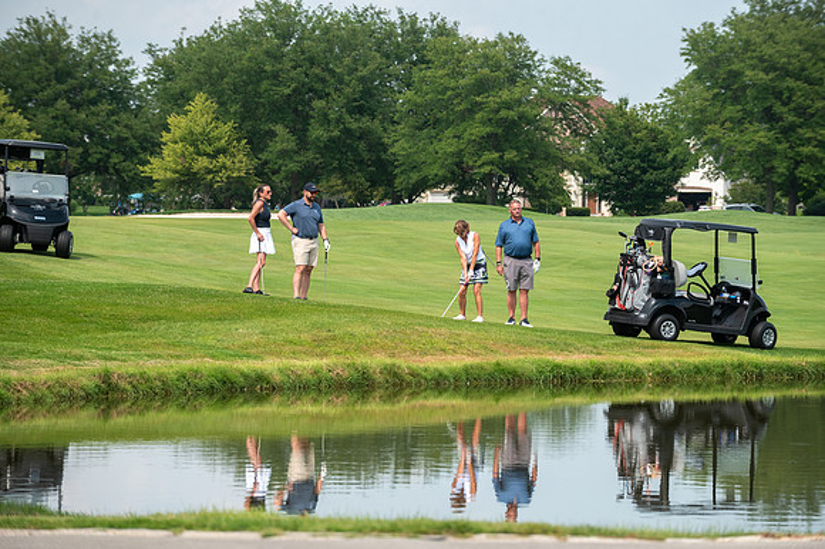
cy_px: 274
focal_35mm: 200
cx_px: 412
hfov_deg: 10.3
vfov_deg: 6.9
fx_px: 4585
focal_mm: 200
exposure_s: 1/1600
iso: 250
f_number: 5
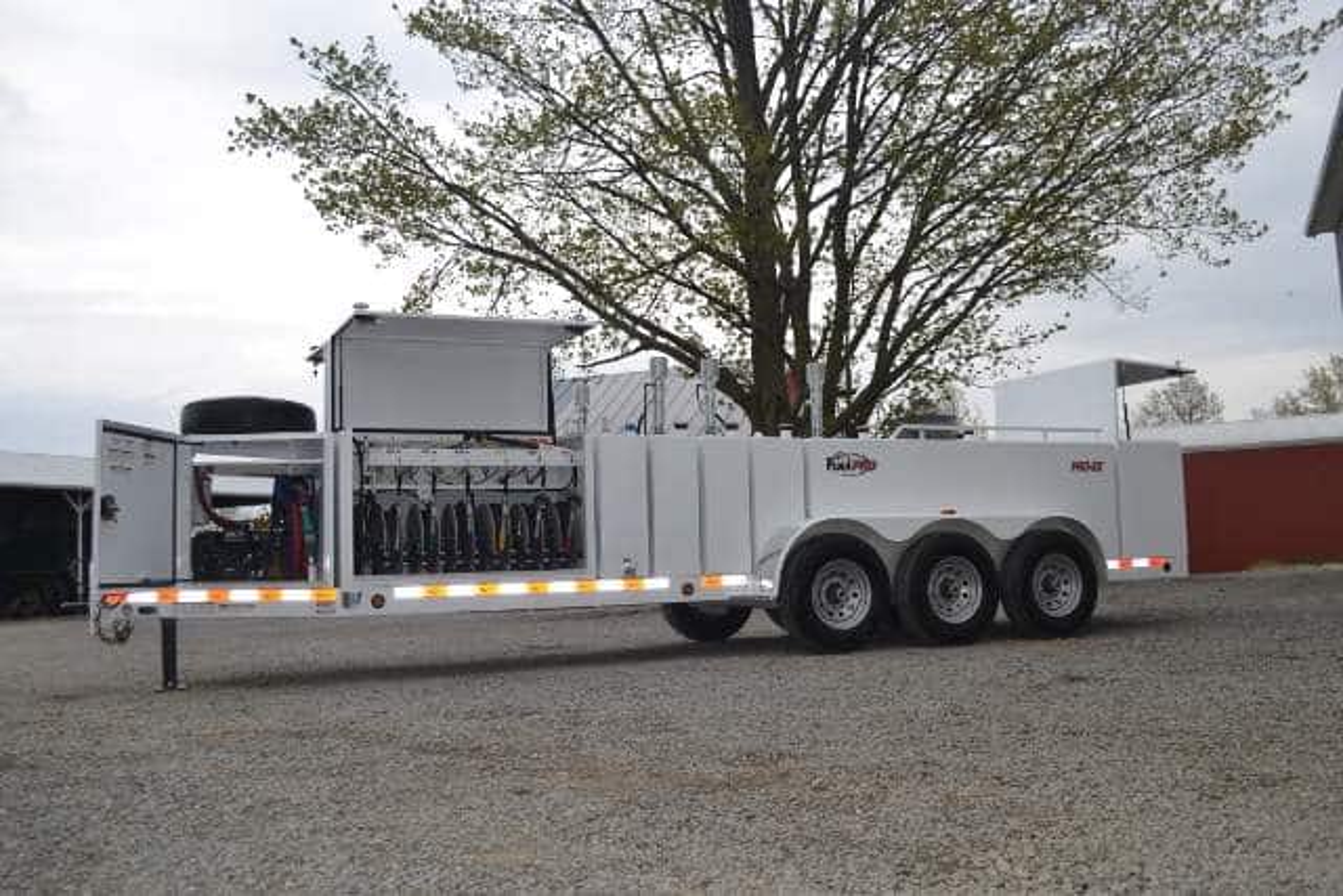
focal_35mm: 33
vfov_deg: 40.0
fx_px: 1231
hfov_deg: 57.2
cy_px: 448
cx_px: 672
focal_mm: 22
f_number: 5.6
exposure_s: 1/200
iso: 100
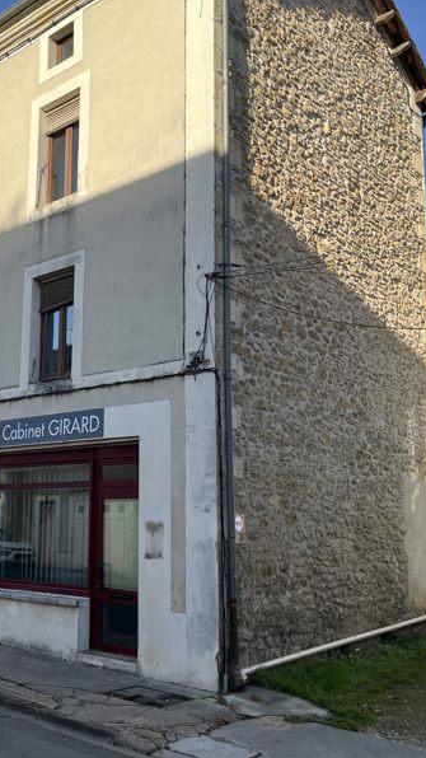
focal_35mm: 38
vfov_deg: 52.8
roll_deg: -1.2
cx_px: 72
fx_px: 764
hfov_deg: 30.3
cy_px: 379
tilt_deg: +9.4
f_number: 1.6
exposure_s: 1/2268
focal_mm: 5.1
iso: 50
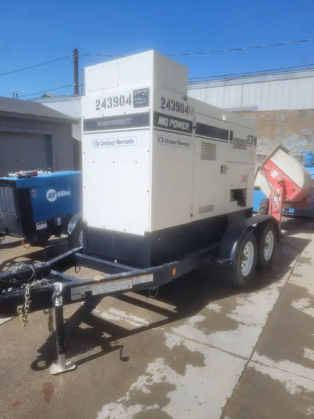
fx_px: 314
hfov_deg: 53.1
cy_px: 210
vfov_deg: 67.3
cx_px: 157
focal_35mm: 26
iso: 40
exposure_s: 1/2874
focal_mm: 5.4
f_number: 1.8
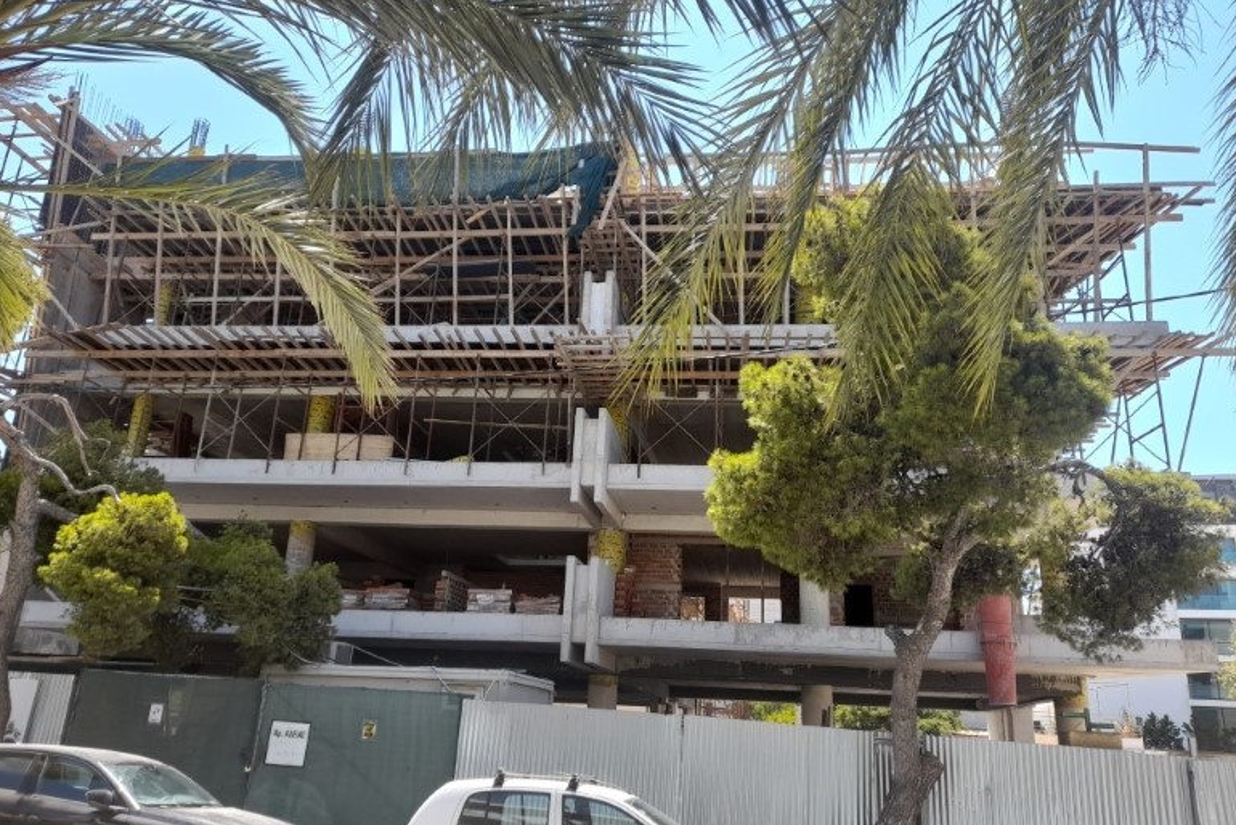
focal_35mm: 27
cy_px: 432
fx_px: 927
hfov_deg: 67.4
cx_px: 610
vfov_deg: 48.0
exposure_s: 1/209
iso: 20
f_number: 2
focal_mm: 4.6
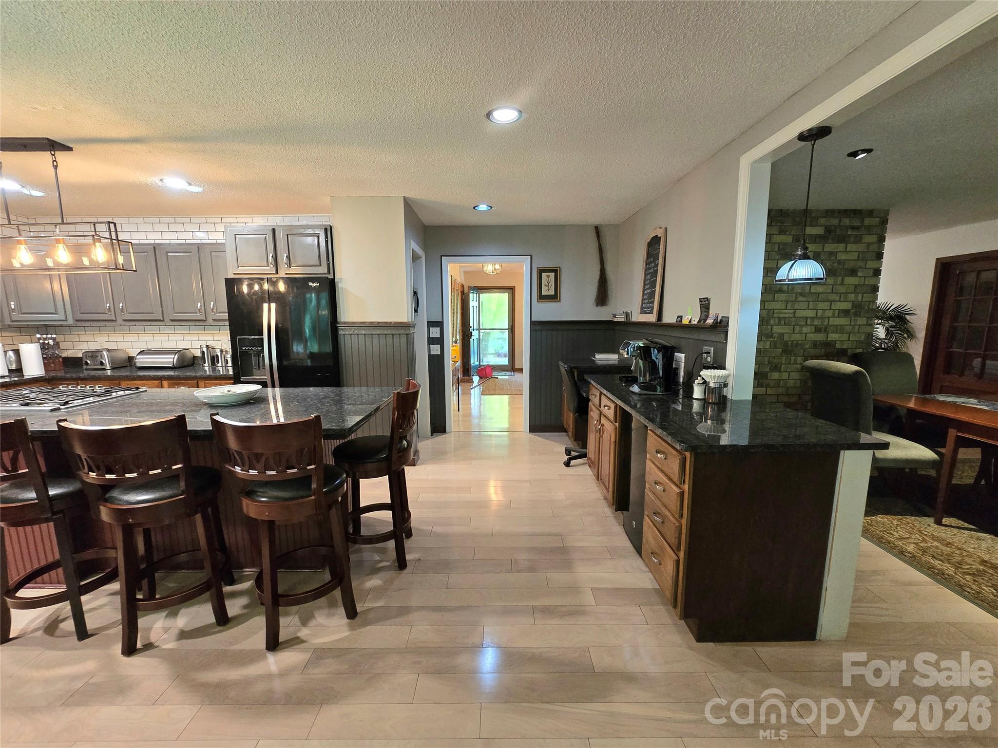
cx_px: 499
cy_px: 374
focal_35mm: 13
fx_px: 375
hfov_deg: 106.2
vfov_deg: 89.9
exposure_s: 1/60.2
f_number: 2.2
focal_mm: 2.2
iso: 500
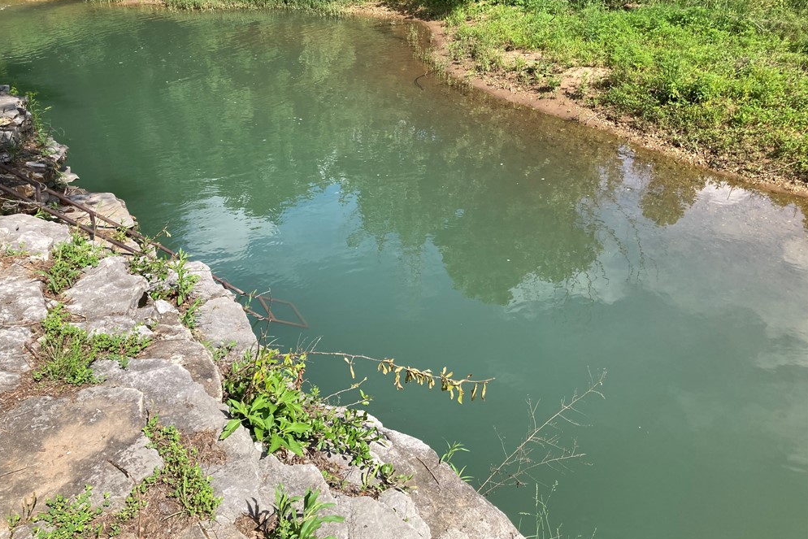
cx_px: 396
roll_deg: +0.3
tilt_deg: -26.9
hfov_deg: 61.9
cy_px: 244
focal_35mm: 30
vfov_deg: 43.6
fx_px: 673
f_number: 1.8
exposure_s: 1/774
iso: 20
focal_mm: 3.99
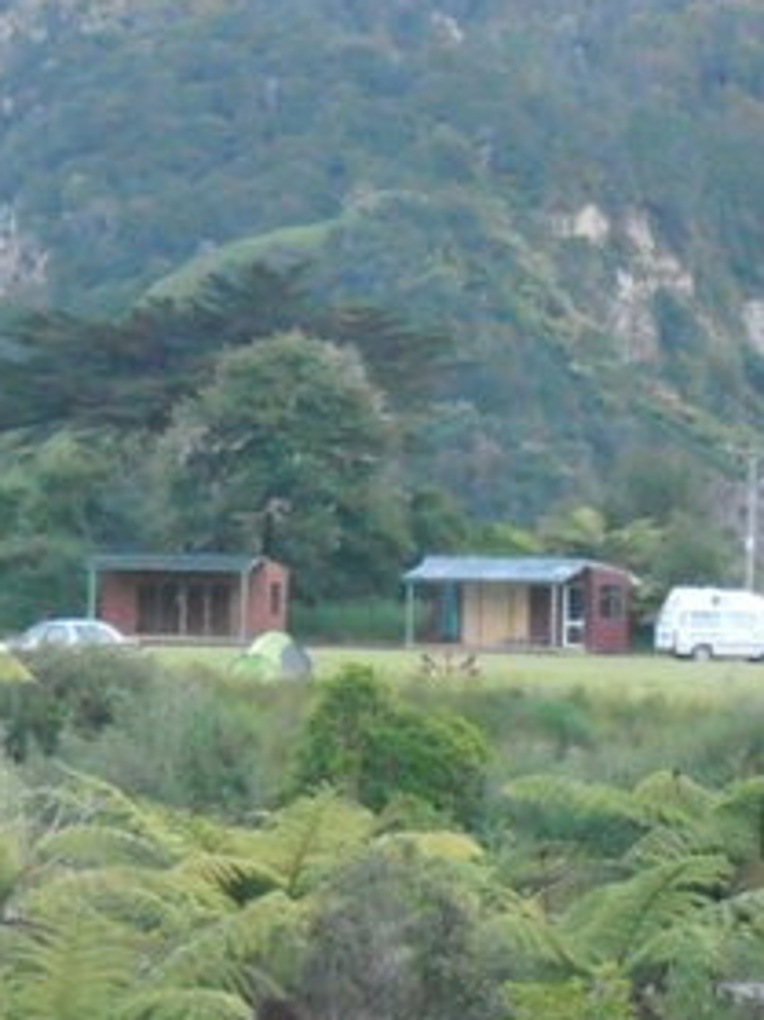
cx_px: 398
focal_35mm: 191
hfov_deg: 7.8
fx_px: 5625
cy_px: 643
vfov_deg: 10.4
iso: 1600
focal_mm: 19.64
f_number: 5.5
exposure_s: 1/100
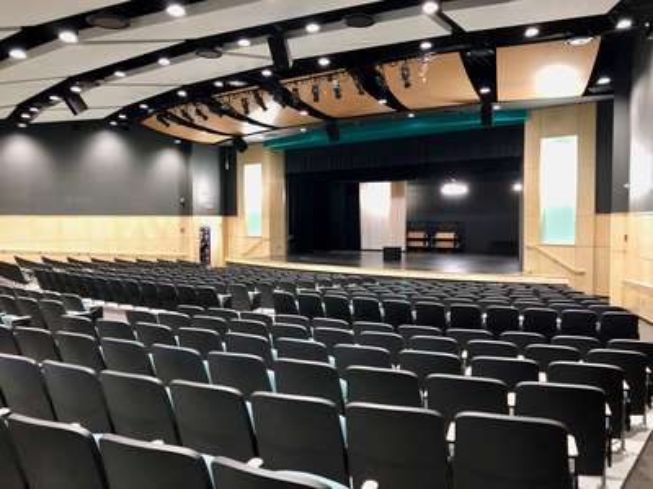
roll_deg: -0.2
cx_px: 326
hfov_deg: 63.4
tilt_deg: -1.2
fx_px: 528
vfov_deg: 49.7
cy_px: 244
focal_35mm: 28
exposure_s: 1/7
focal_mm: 4
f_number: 1.8
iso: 80
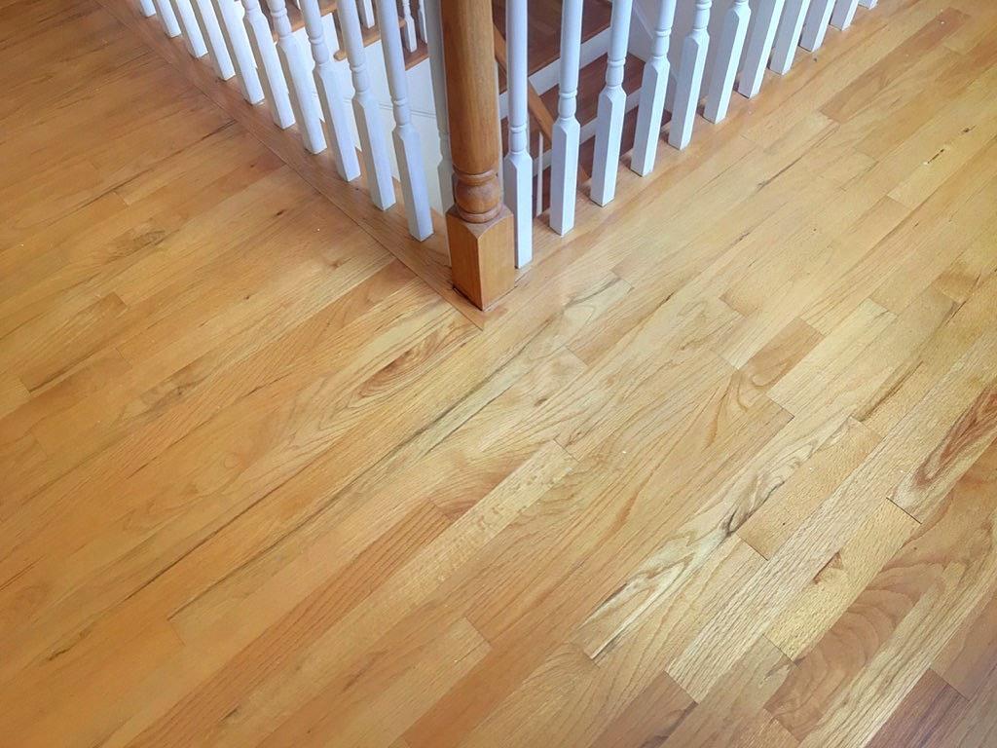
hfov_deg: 61.7
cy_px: 374
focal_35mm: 29
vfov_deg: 48.2
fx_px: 835
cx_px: 498
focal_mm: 4.15
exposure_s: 1/30
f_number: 2.2
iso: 32
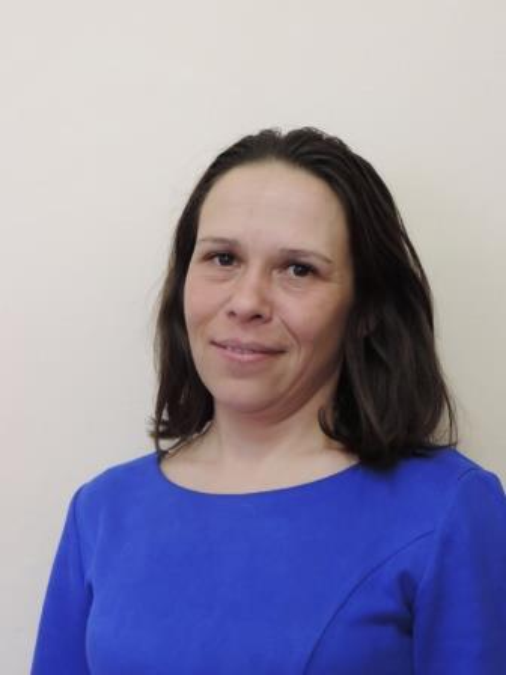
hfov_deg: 19.6
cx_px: 253
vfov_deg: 26.0
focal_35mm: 75
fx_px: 1462
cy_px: 338
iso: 800
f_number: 3.9
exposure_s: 1/13
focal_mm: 13.3
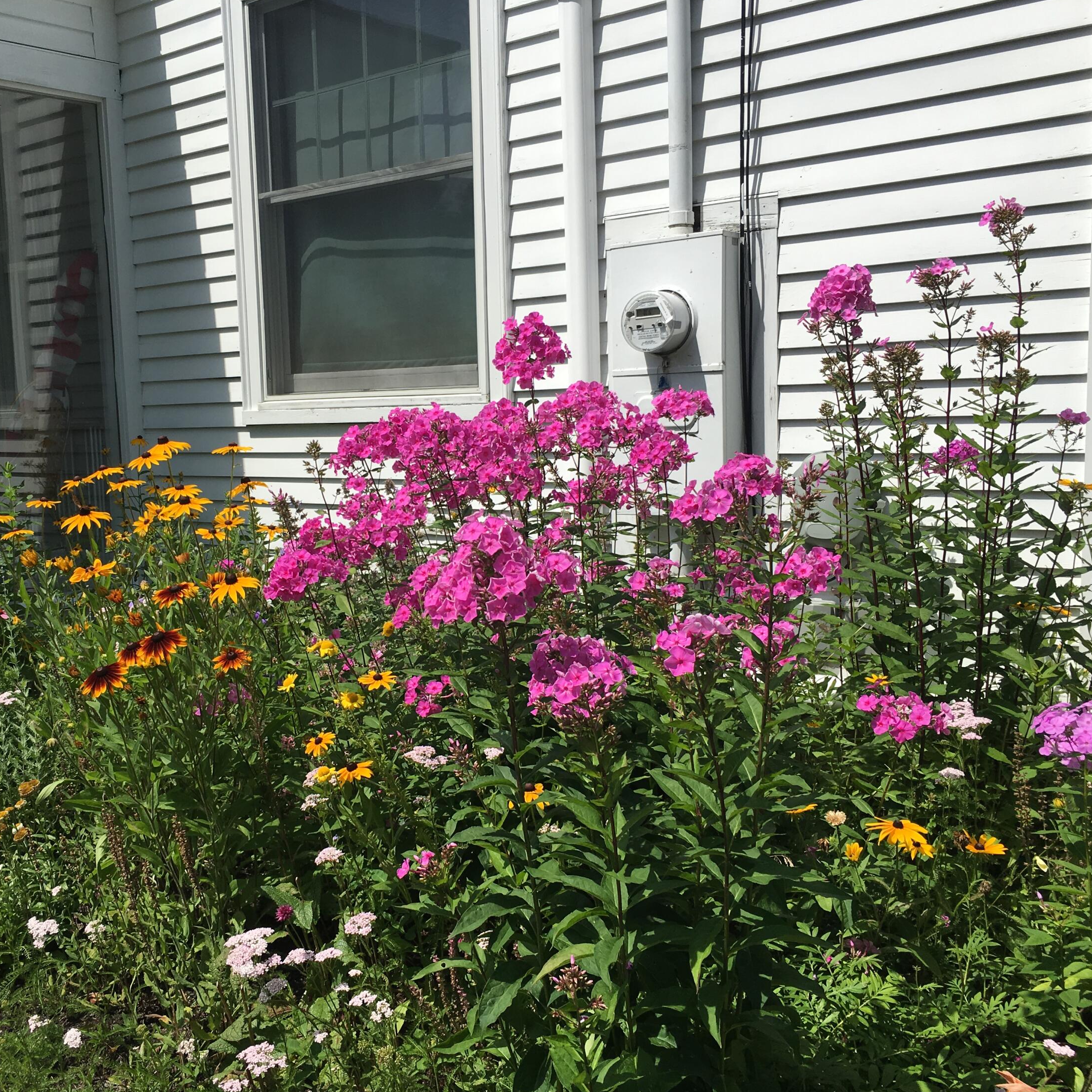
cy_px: 547
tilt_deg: -5.1
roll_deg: +1.9
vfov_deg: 47.2
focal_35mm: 35
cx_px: 398
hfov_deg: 46.7
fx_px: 1249
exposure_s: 1/1972
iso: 25
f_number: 2.2
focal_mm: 4.15
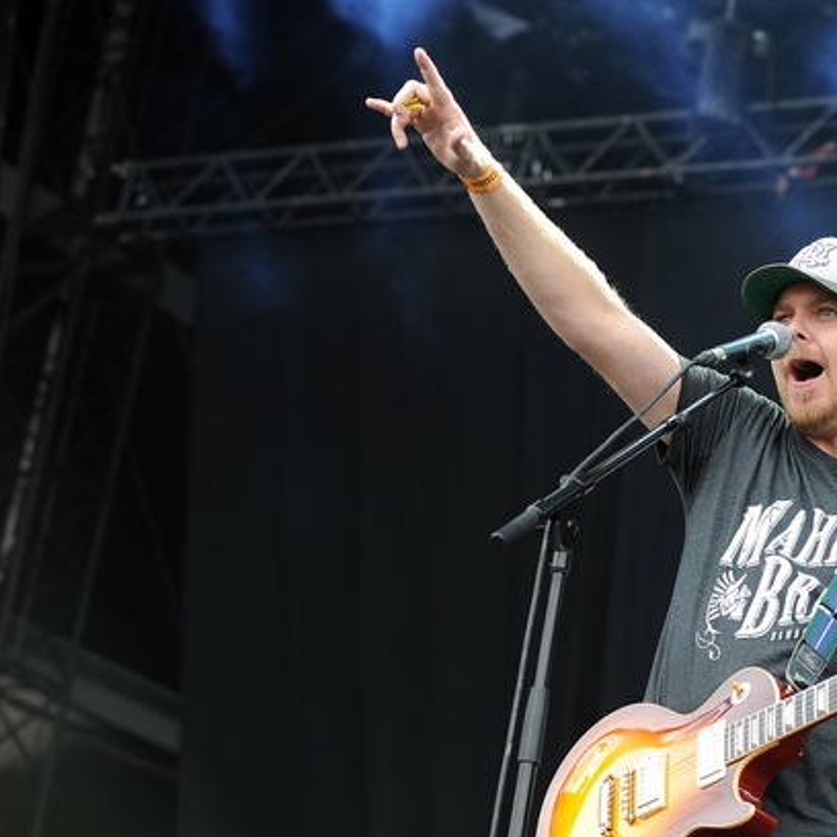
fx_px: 3201
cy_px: 461
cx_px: 732
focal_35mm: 117
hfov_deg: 14.8
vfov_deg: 14.9
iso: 200
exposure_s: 1/250
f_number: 4
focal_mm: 78
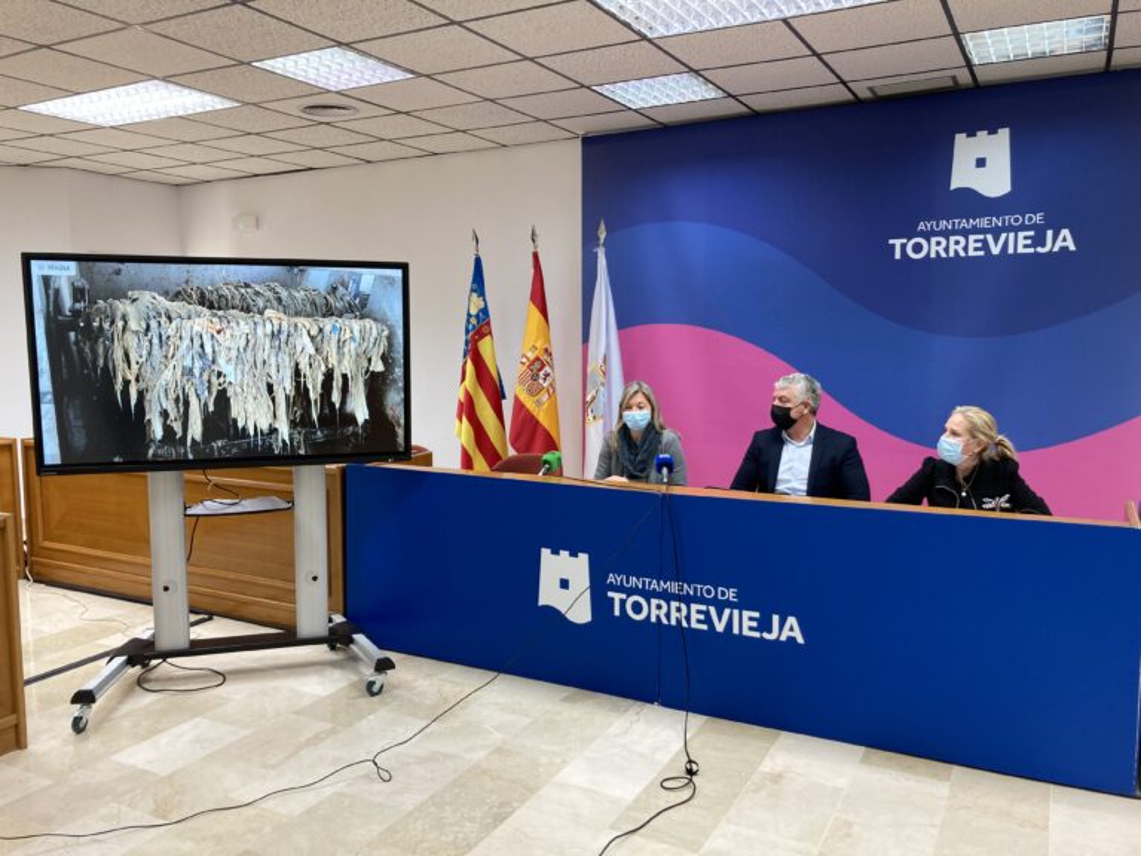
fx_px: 923
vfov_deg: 49.7
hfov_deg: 63.4
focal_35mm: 28
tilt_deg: -6.1
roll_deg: +0.5
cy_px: 428
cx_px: 570
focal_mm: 3.99
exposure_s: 1/50
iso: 50
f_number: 1.8
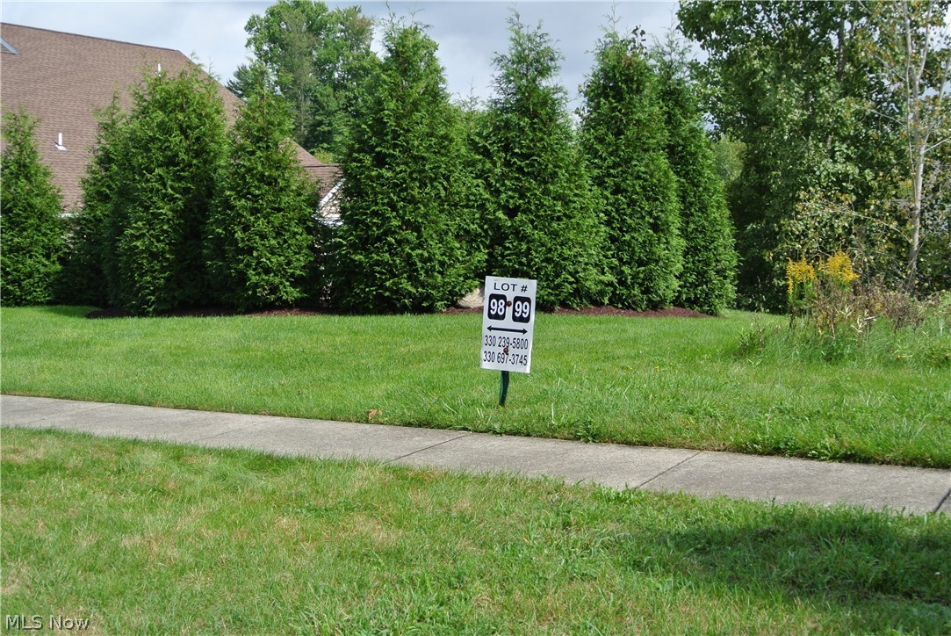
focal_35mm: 47
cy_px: 318
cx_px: 476
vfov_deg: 28.7
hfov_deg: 41.9
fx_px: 1243
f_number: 4.5
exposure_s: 1/500
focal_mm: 17.5
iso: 100
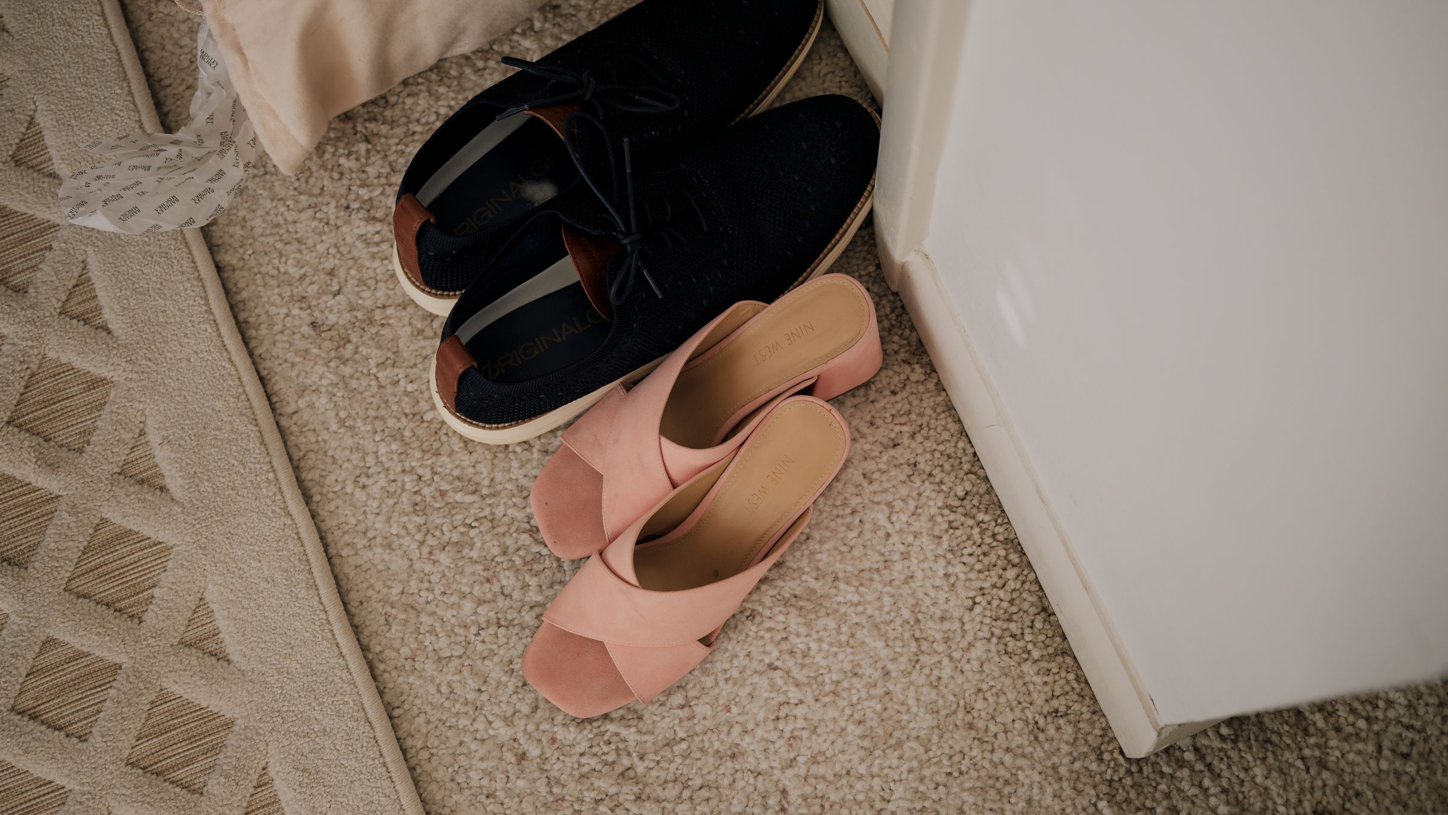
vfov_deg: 26.5
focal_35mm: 45
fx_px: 1728
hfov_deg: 45.5
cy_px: 426
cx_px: 707
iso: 400
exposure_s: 1/160
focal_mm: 50
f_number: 3.5
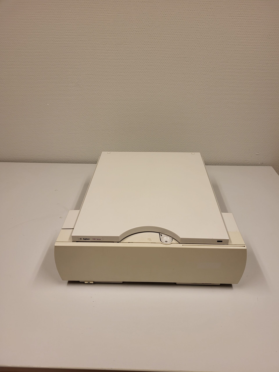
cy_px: 186
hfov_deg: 53.1
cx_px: 140
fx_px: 279
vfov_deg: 67.3
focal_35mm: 26
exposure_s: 1/50
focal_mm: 5.4
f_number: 1.8
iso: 80
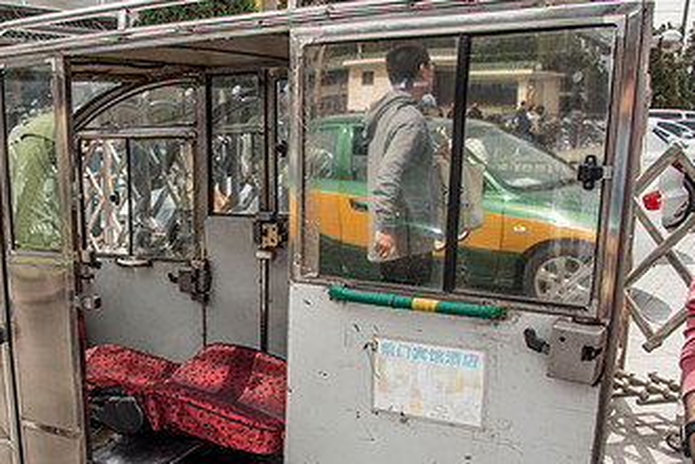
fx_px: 811
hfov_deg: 44.5
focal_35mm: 42
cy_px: 339
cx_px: 157
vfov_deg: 31.4
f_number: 7.1
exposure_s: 1/400
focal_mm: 24
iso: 100
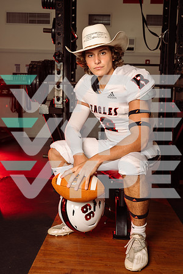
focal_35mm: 41
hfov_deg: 32.6
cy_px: 137
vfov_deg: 47.4
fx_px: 313
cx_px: 92
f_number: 6.3
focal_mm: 41
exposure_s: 1/250
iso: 250
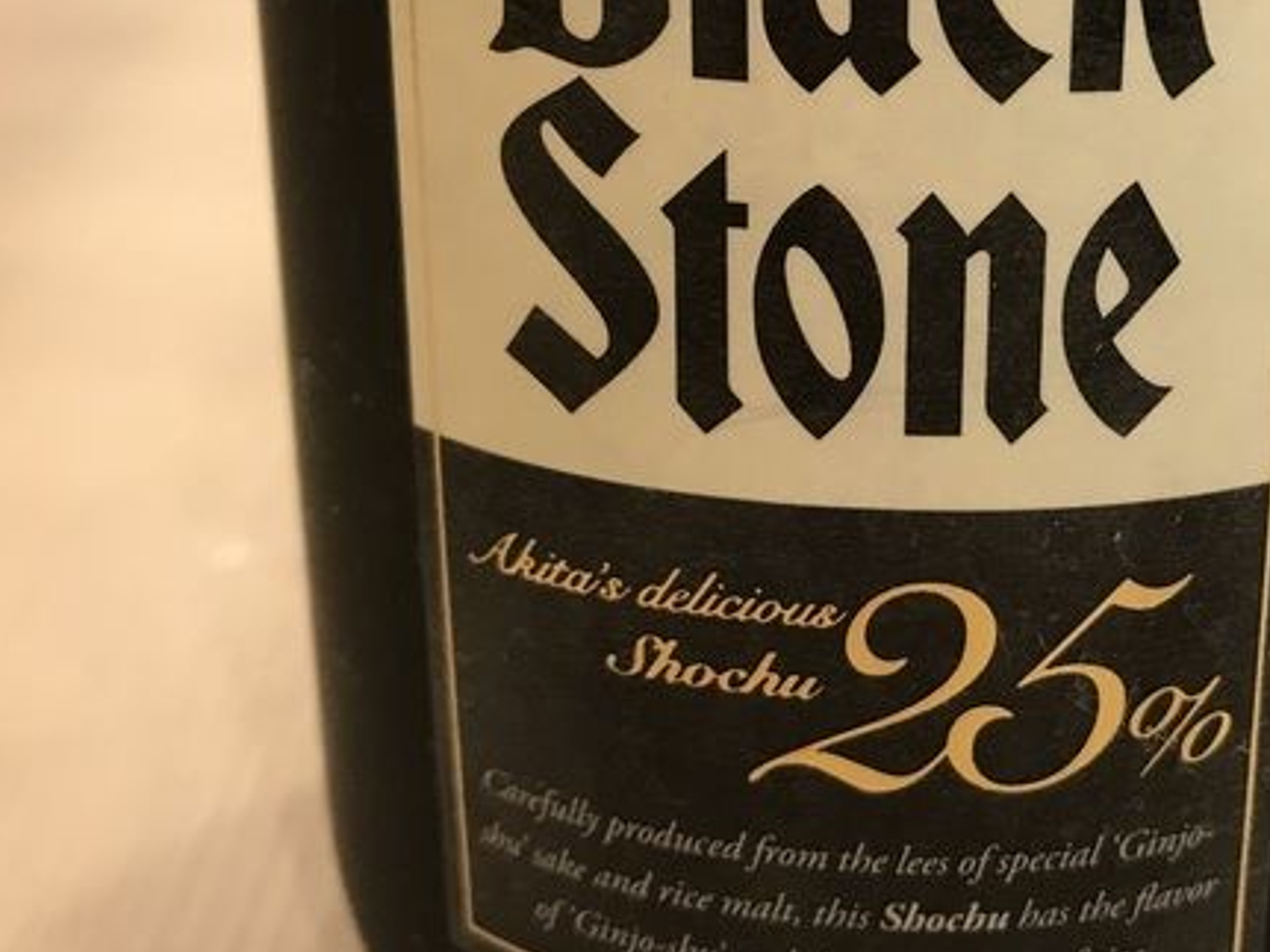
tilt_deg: -19.2
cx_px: 997
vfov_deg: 27.0
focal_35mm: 53
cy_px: 208
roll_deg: -1.7
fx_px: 1944
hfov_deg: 35.1
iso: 64
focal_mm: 3.99
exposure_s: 1/17
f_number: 1.8
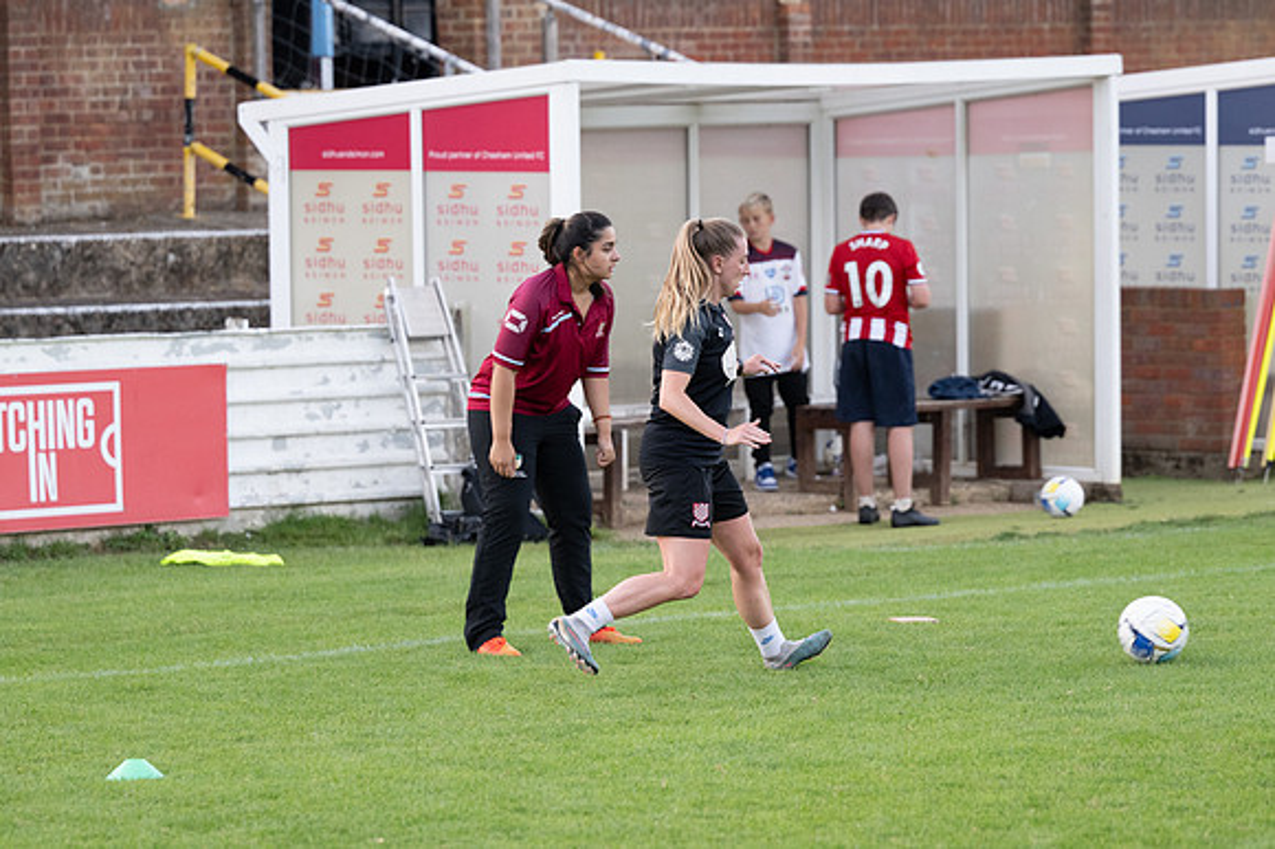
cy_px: 424
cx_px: 638
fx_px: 6371
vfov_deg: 7.6
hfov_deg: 11.4
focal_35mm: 180
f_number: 3.2
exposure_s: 1/500
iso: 1000
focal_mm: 120
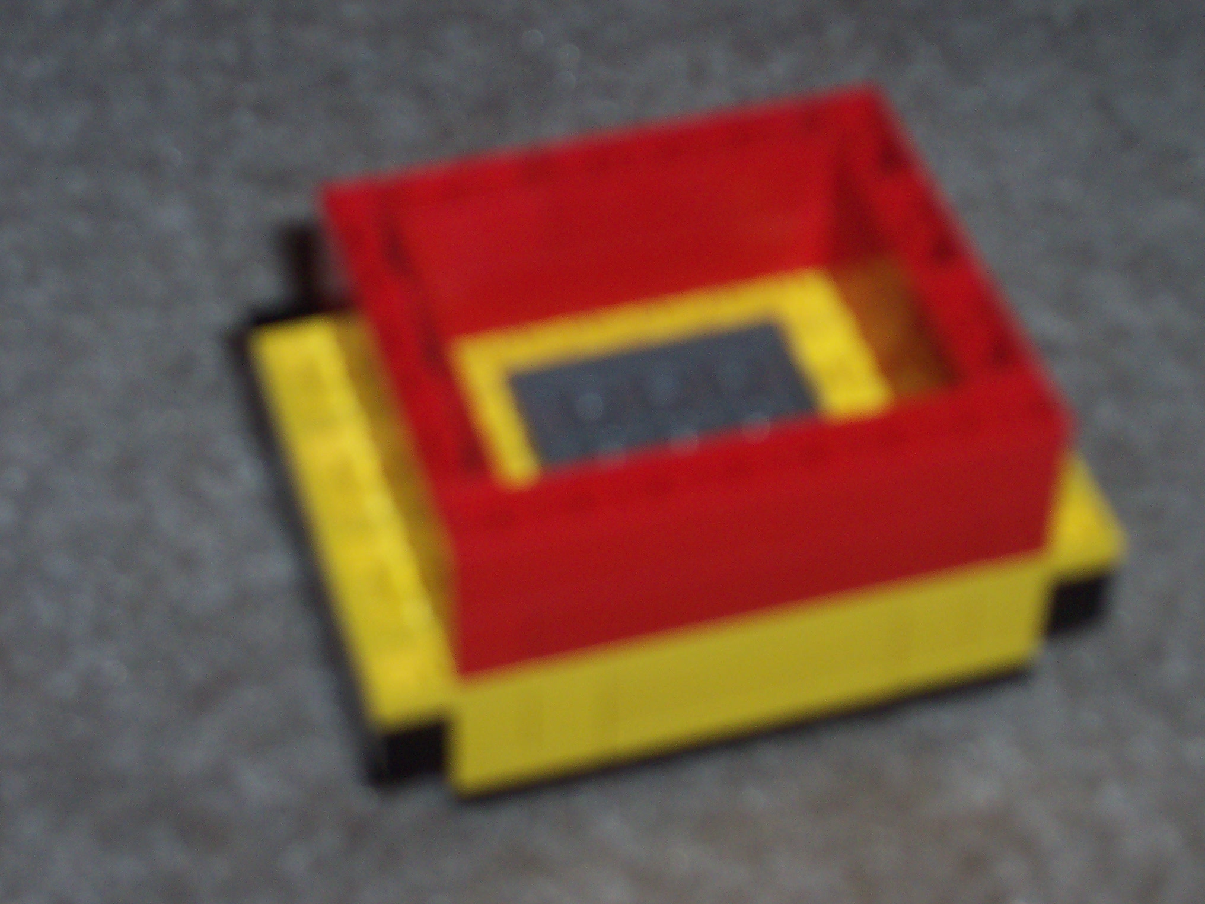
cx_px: 602
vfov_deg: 16.6
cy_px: 452
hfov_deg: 22.0
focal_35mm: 89
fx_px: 3098
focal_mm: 13.5
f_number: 4.1
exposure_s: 1/90
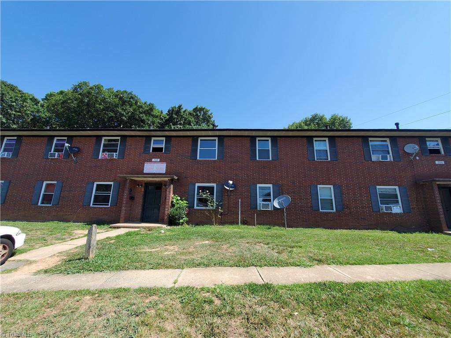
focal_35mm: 13
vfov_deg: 89.9
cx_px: 226
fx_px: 169
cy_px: 169
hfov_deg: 106.2
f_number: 2.2
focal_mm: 1.8
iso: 50
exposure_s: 1/591
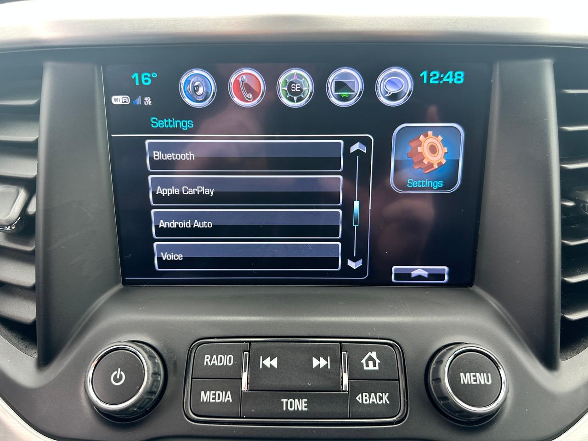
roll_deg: -0.3
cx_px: 294
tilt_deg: -22.8
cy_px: 220
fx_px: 408
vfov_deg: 56.8
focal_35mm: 24
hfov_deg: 71.6
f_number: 1.78
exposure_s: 1/121
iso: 100
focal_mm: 6.86
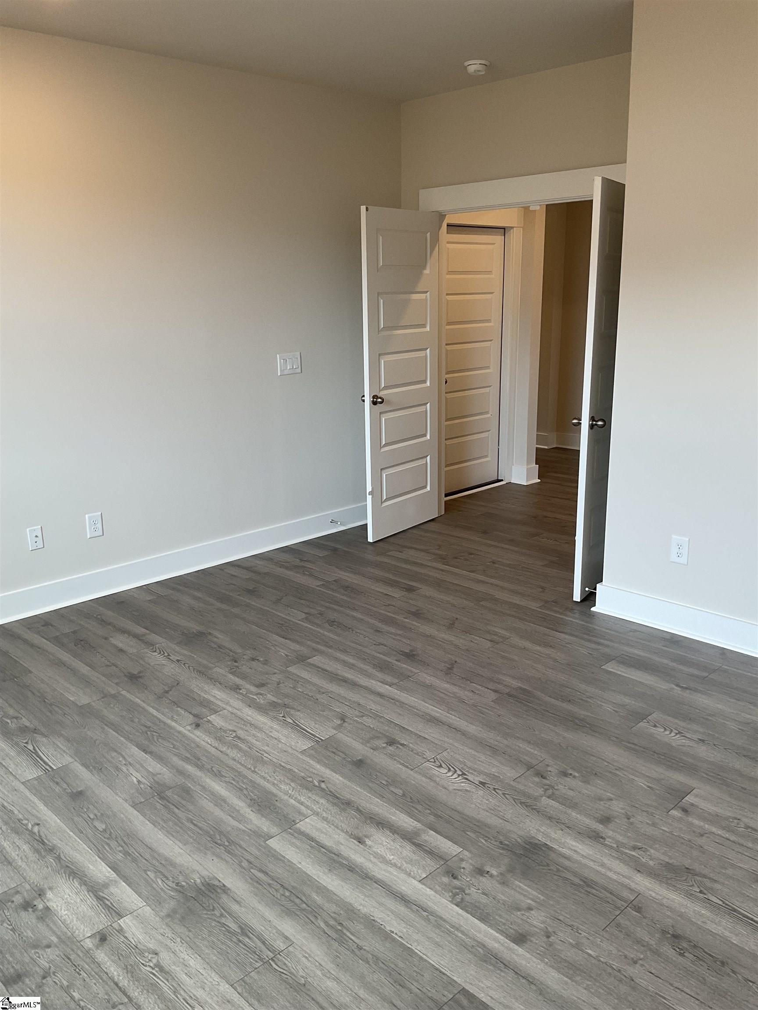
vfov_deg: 61.7
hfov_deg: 48.2
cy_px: 505
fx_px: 847
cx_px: 379
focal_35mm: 29
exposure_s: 1/60
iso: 40
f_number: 1.8
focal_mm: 3
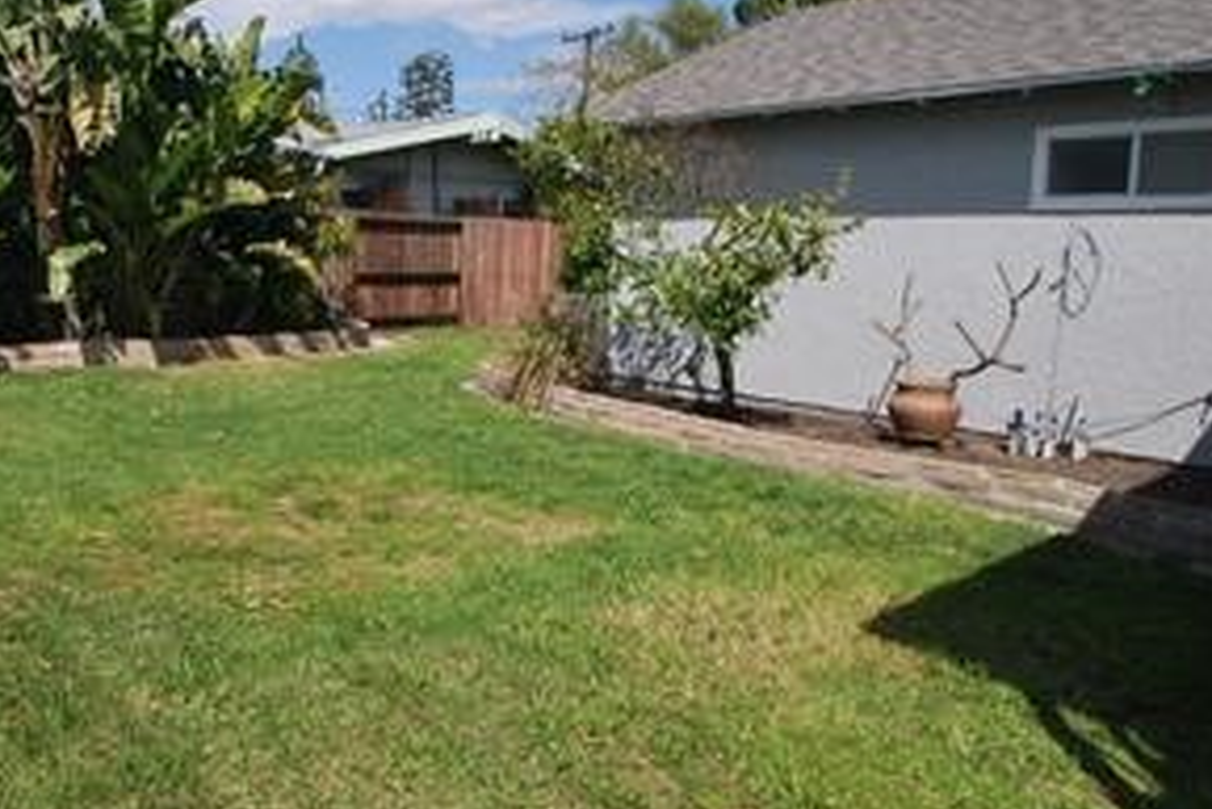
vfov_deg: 46.3
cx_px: 457
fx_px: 943
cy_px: 348
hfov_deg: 64.5
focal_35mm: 28
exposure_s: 1/250
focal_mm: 12
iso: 100
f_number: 8
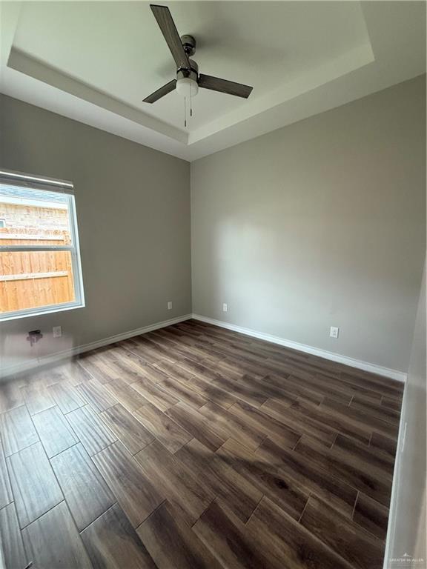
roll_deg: -1.9
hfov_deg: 85.7
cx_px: 214
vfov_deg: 102.1
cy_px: 284
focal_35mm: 14
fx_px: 230
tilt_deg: -8.2
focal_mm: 2.22
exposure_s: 1/60
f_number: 2.2
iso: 400
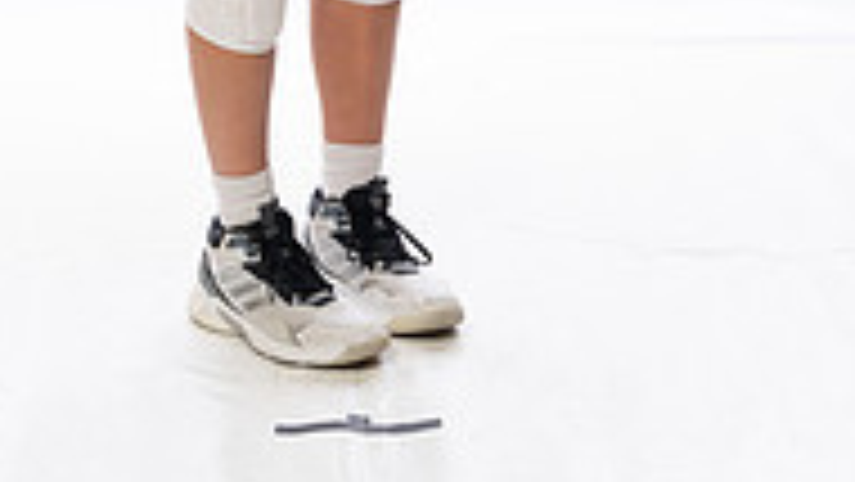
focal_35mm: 124
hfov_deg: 17.3
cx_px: 356
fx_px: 2812
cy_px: -509
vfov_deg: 9.1
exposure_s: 1/250
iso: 640
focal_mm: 50
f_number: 5.6
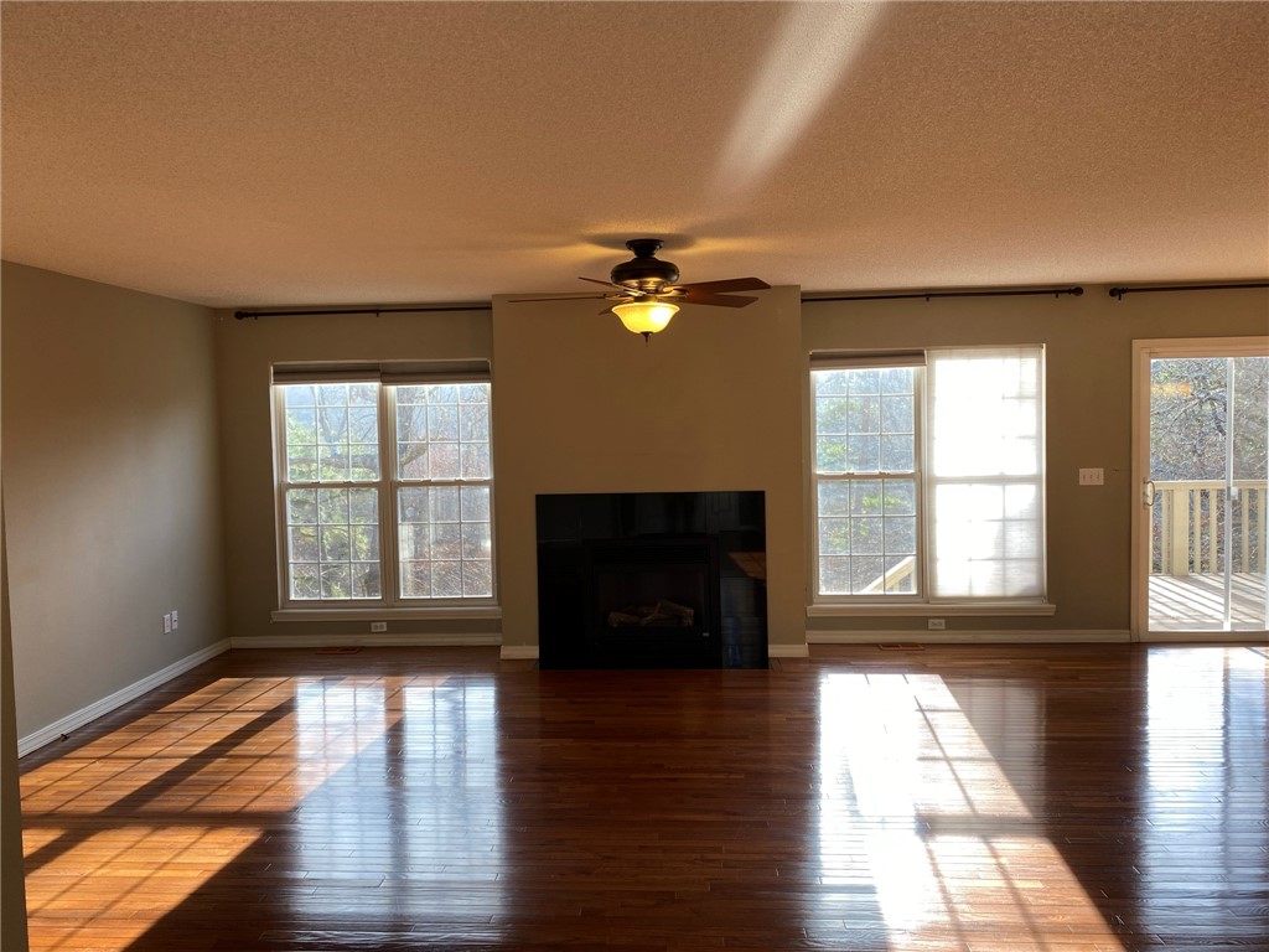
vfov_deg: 53.1
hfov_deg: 67.3
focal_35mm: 26
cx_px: 634
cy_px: 476
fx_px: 953
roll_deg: +1.3
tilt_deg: -3.7
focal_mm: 4.25
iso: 32
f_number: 1.8
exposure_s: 1/145
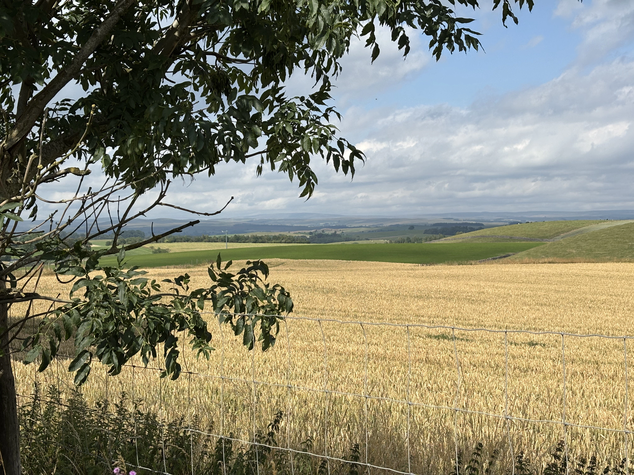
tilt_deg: -0.7
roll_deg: +1.6
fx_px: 952
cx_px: 317
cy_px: 238
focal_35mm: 52
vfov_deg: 28.0
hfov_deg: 36.8
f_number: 1.6
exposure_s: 1/3663
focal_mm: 5.96
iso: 40
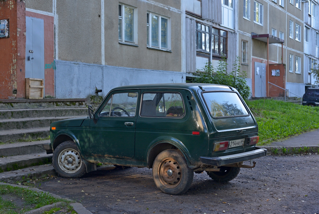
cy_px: 107
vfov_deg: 27.1
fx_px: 444
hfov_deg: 39.5
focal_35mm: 50
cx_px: 160
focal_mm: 50
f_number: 5.6
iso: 640
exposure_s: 1/250
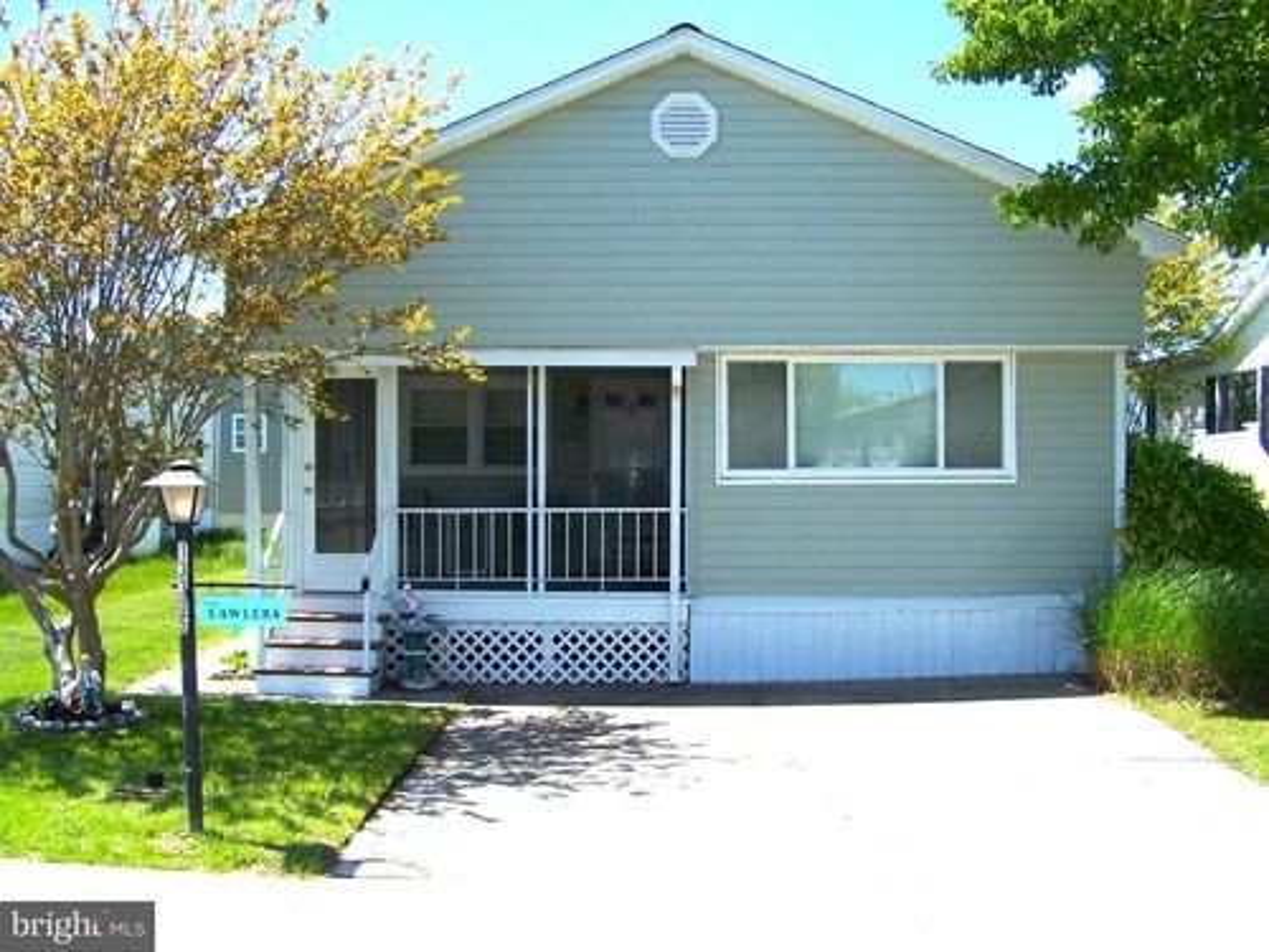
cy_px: 476
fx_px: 1393
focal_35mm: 38
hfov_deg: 49.0
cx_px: 634
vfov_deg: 37.7
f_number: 4
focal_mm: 6.3
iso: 80
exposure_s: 1/750
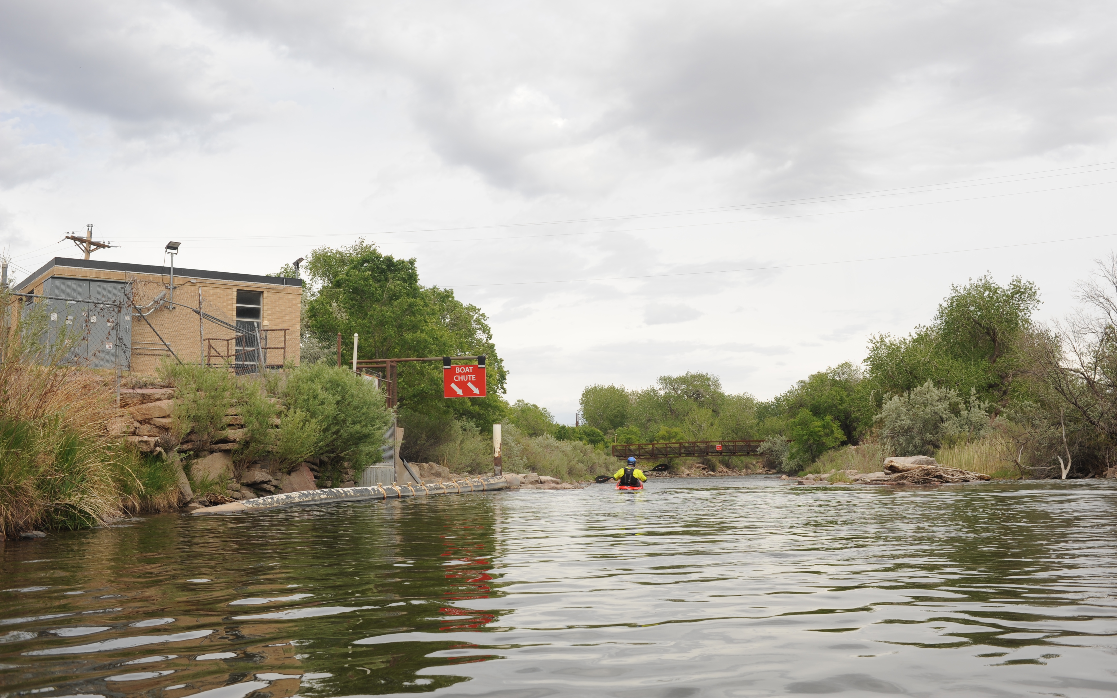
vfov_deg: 35.3
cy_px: 324
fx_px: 1096
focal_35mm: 36
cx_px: 563
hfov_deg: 54.0
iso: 200
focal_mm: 35
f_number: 9
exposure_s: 1/400
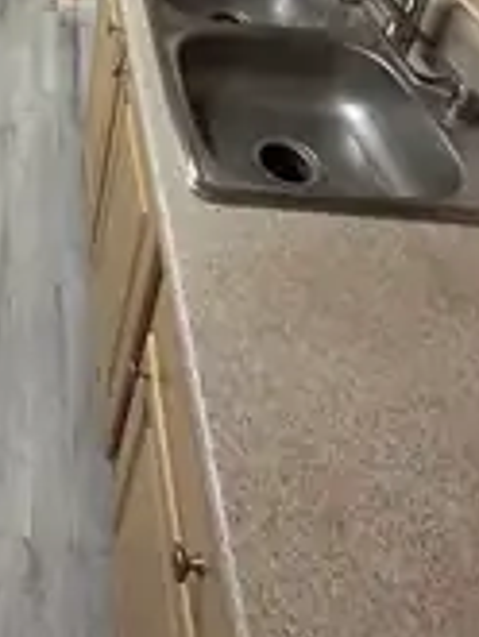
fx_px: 626
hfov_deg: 37.3
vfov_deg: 40.0
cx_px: -4
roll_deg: -2.4
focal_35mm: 34
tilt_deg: -26.3
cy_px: -112
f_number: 2.2
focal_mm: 2.22
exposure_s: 1/60
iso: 320
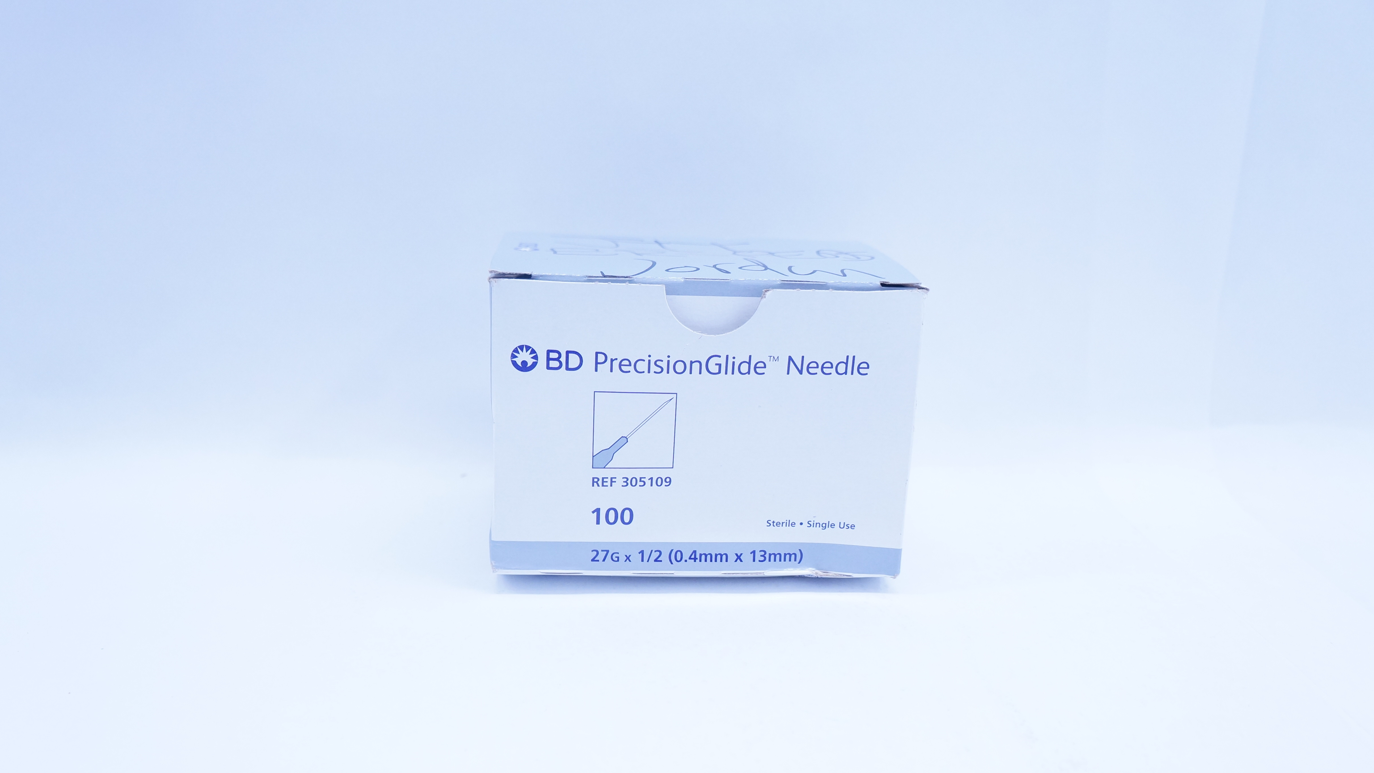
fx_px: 1275
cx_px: 691
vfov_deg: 33.7
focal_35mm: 35
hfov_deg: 56.6
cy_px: 434
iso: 800
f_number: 4.5
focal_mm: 22
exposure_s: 1/200
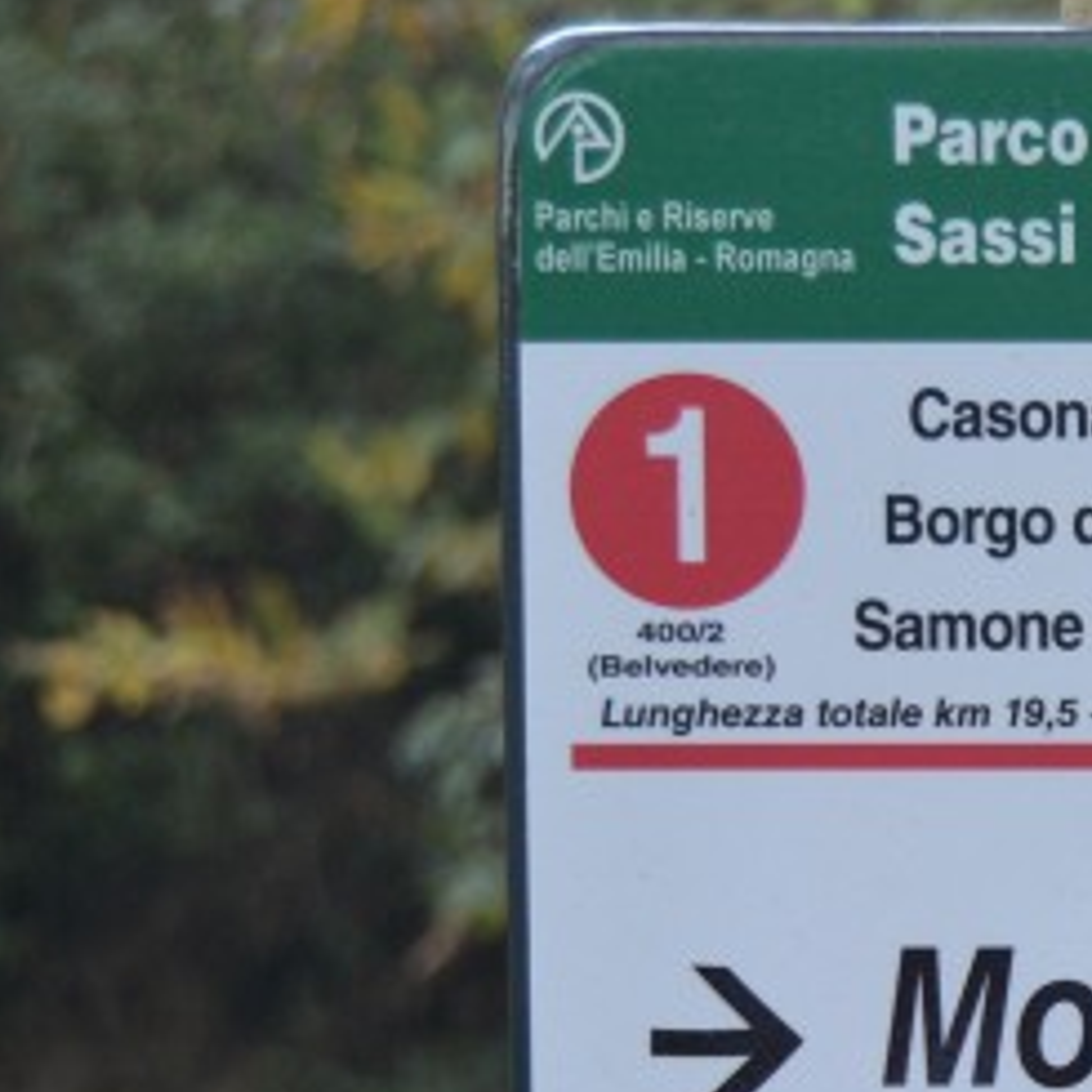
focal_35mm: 131
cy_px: 909
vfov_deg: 13.2
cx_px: 1386
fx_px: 4684
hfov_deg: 12.9
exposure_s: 1/60
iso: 640
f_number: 4.5
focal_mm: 35
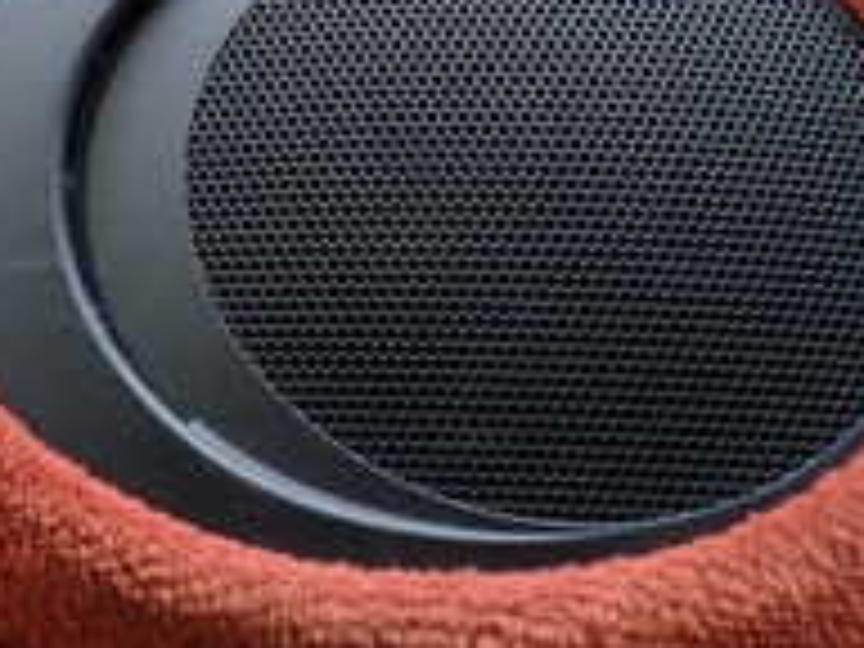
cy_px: -130
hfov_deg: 23.7
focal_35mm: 78
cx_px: -45
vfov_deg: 18.0
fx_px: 1947
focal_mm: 4.5
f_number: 2
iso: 160
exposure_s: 1/60
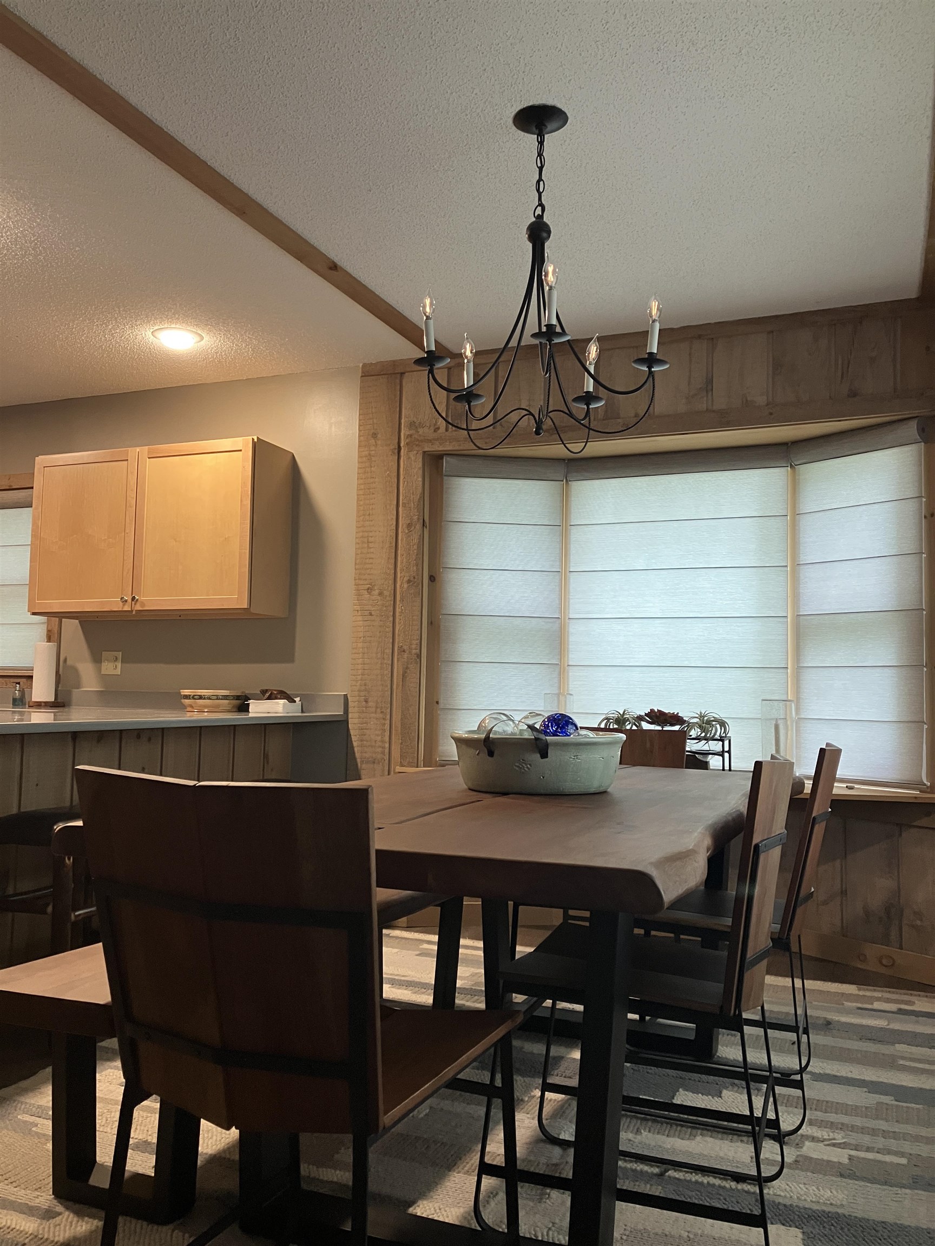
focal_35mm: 28
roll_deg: -1.1
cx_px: 468
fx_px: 1008
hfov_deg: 49.7
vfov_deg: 63.4
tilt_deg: +4.5
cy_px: 623
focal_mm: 3.99
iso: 200
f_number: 1.8
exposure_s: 1/60
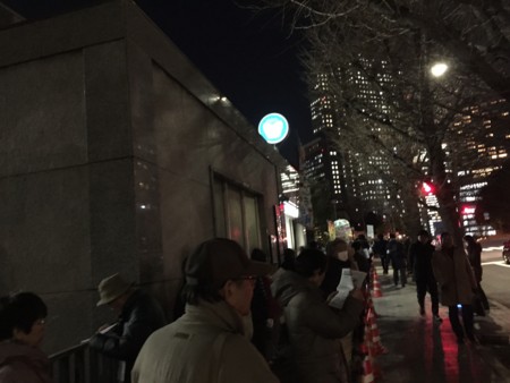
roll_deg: +5.0
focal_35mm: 29
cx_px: 255
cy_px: 192
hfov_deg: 61.6
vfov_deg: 48.3
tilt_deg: +8.2
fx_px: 427
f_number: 2.2
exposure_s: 1/15
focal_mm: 4.15
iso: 640
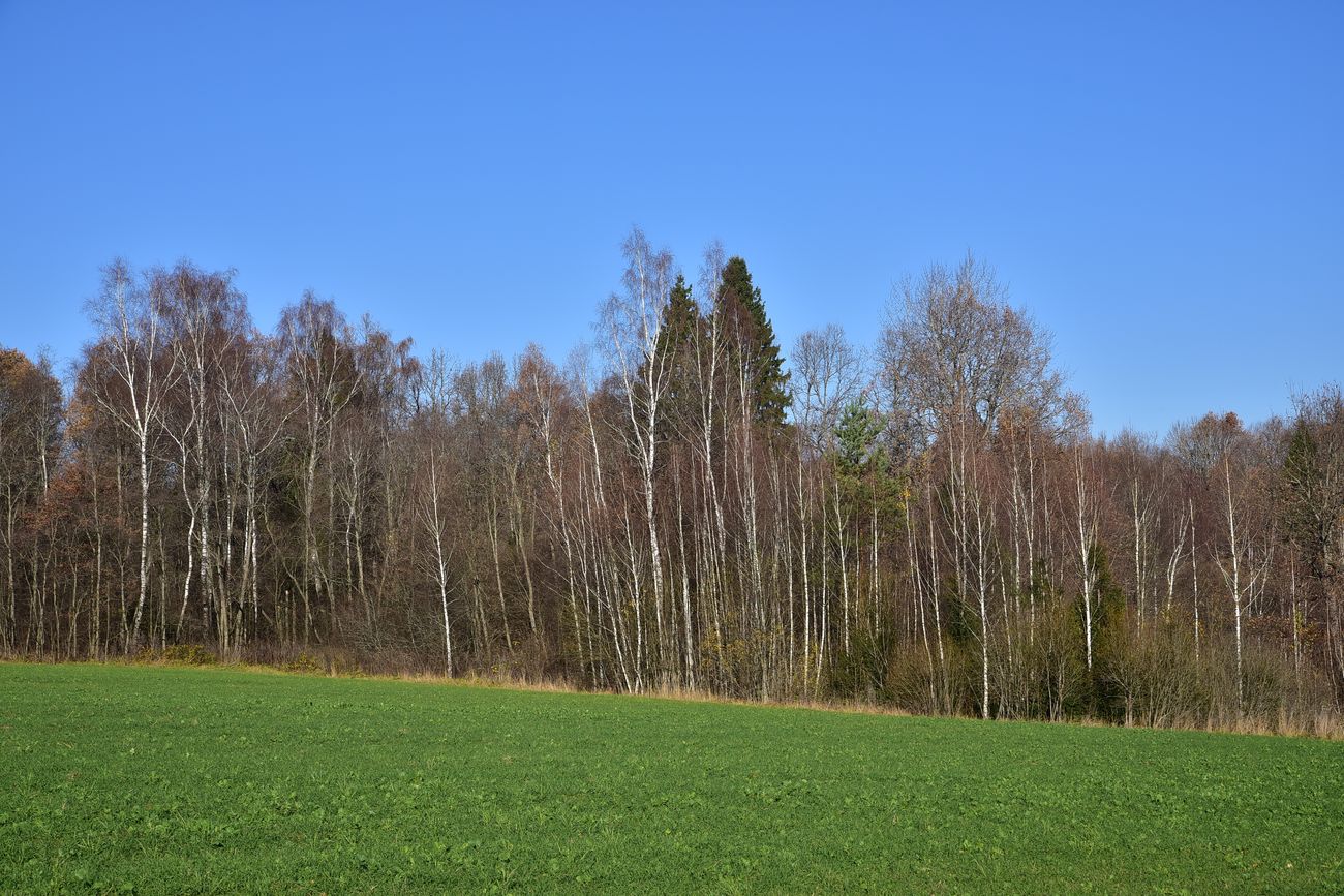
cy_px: 448
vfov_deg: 20.6
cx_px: 672
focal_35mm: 66
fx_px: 2464
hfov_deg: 30.5
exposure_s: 1/160
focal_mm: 66
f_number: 13
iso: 125
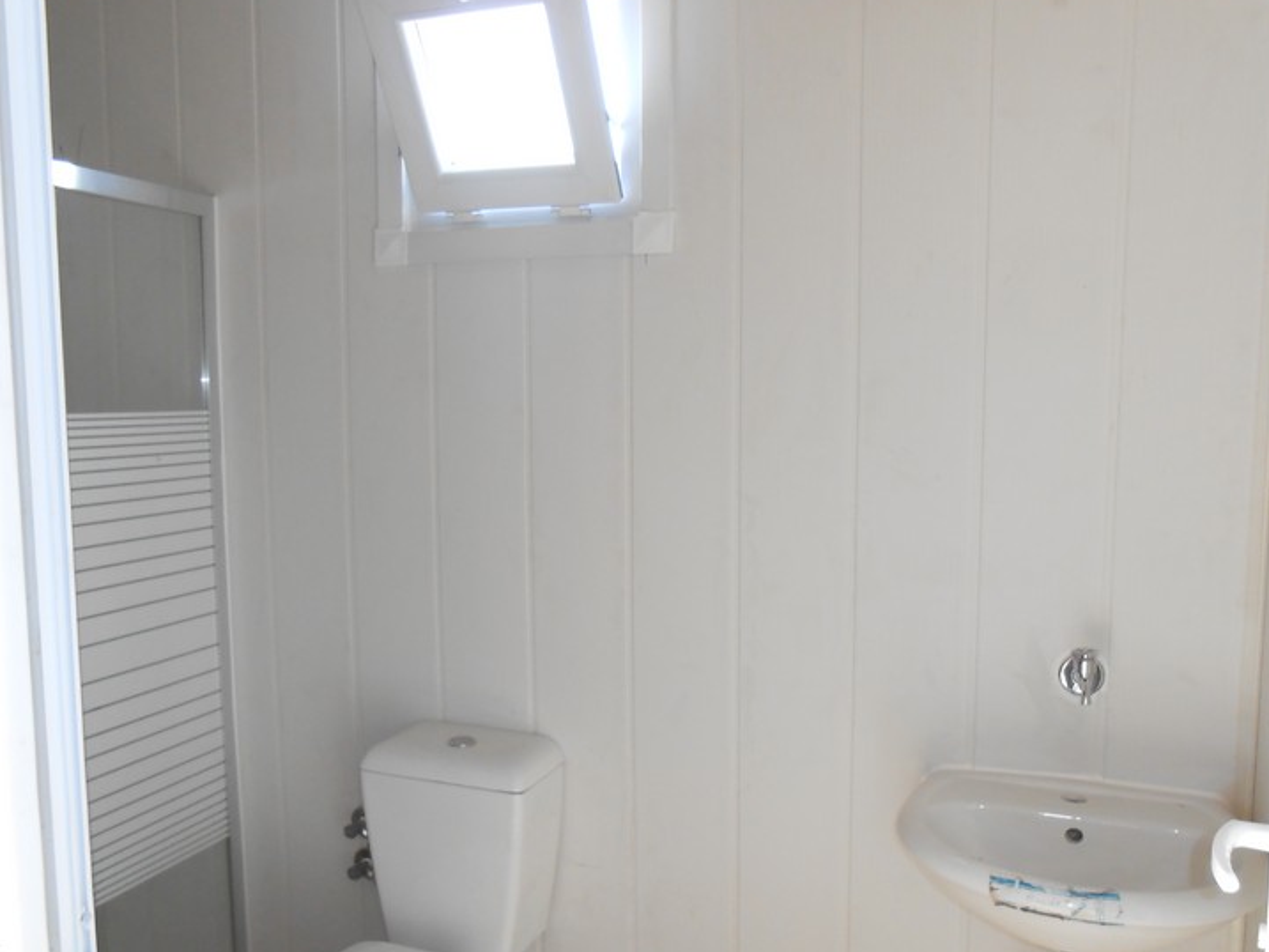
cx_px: 635
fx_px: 1063
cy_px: 508
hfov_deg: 61.7
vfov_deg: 48.2
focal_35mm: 29
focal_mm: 4.6
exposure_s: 1/30
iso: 250
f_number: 3.5
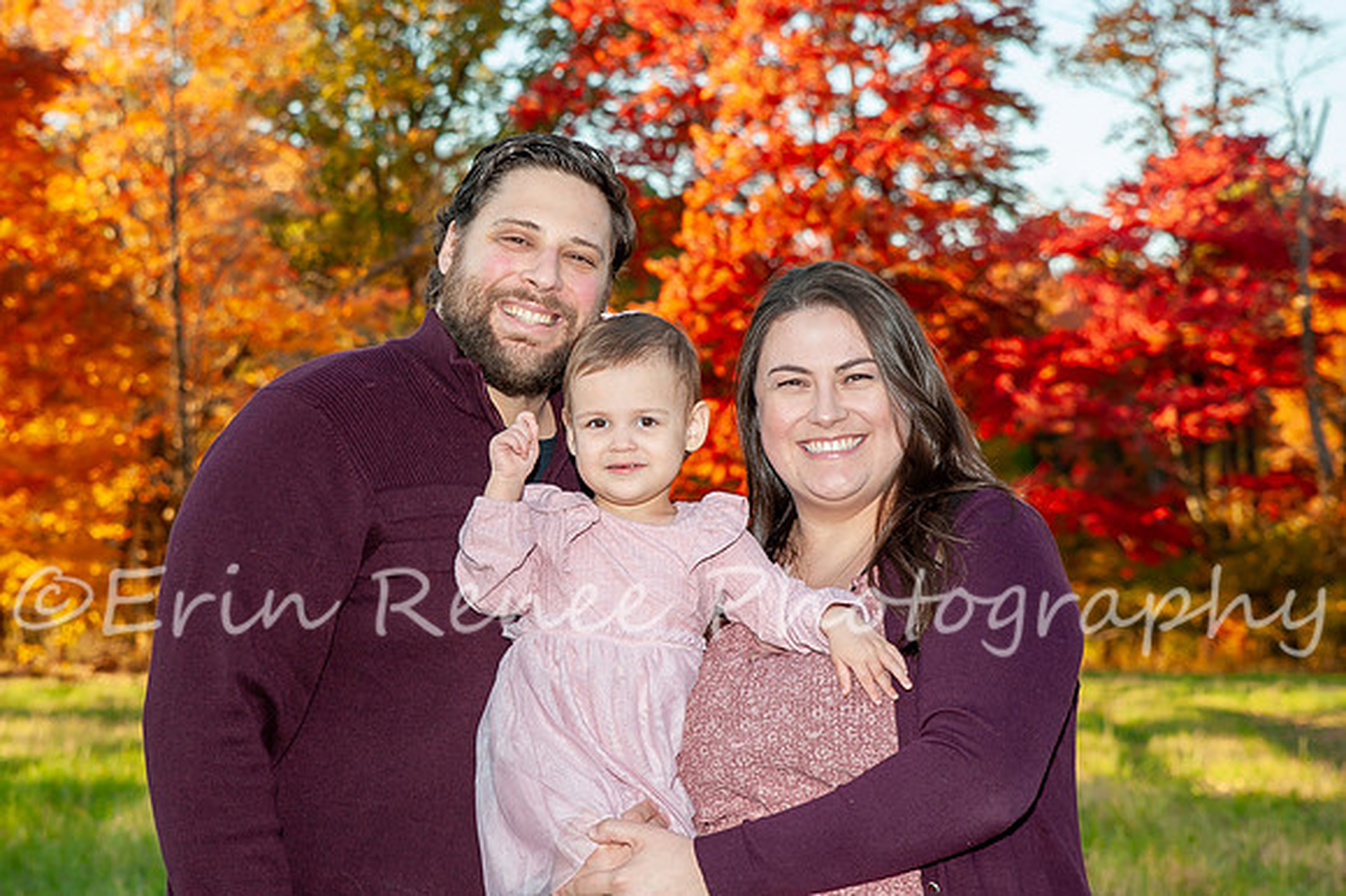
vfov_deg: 13.7
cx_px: 527
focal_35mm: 100
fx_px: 3734
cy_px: 409
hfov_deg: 20.4
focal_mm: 70
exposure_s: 1/200
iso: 400
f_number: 7.1
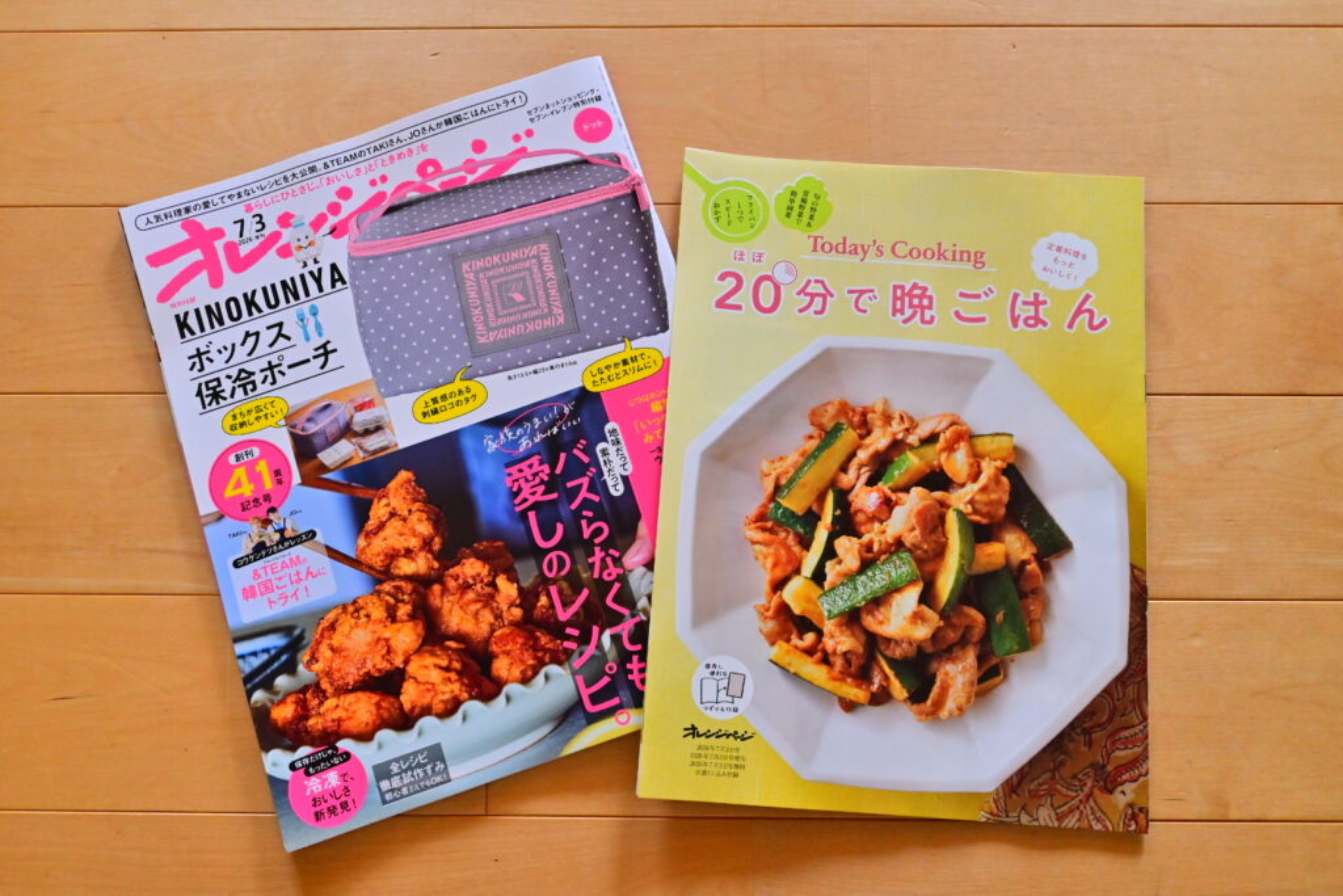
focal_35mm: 29
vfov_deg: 44.6
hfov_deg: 63.2
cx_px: 672
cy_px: 448
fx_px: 1091
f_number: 6.3
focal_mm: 19.5
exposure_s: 1/80
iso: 800
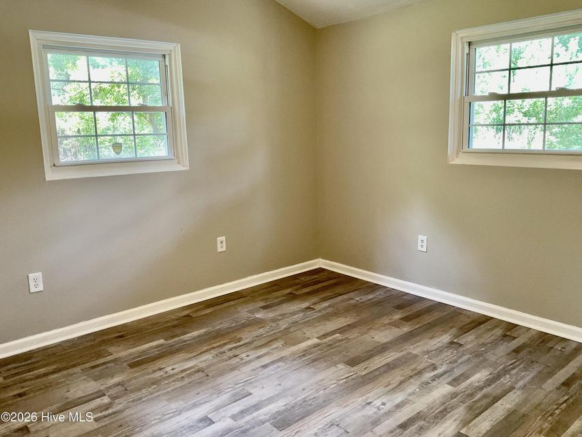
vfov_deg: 48.2
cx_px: 291
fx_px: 488
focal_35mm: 29
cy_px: 218
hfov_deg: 61.7
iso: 125
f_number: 1.8
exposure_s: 1/60
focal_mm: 3
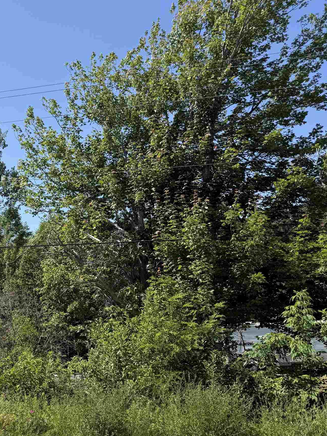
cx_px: -22
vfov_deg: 43.5
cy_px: 275
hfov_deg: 30.5
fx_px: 542
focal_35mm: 43
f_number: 1.78
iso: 80
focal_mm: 6.76
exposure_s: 1/3425
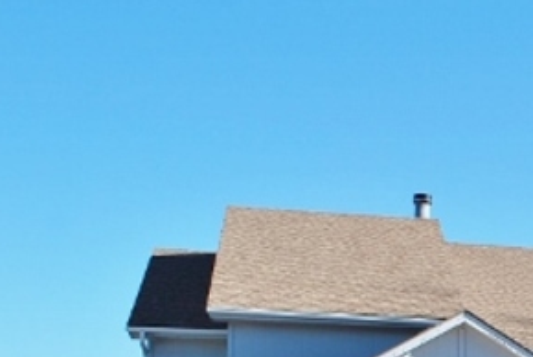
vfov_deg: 14.6
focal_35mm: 91
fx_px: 1349
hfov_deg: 20.6
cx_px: 671
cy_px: 426
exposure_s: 1/250
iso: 100
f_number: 8
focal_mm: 22
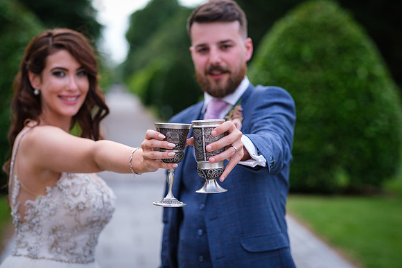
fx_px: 938
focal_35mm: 84
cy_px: 134
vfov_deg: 16.3
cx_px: 201
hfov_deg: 24.2
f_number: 2
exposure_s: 1/1000
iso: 400
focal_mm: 56
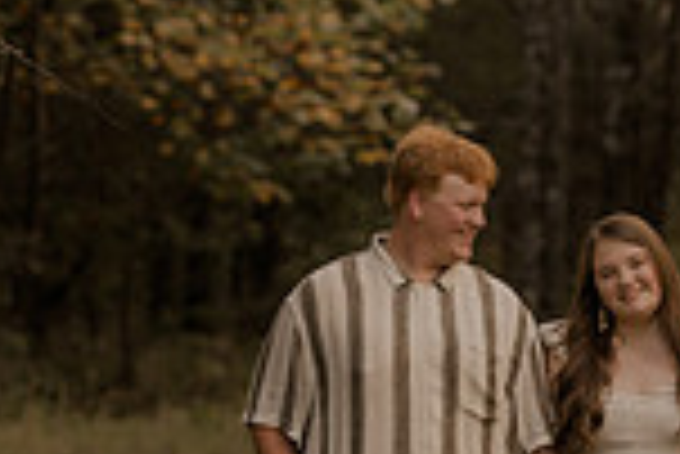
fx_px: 6164
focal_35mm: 326
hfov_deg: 6.3
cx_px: 504
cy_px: 317
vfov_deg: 4.2
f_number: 2
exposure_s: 1/160
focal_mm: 85
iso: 100
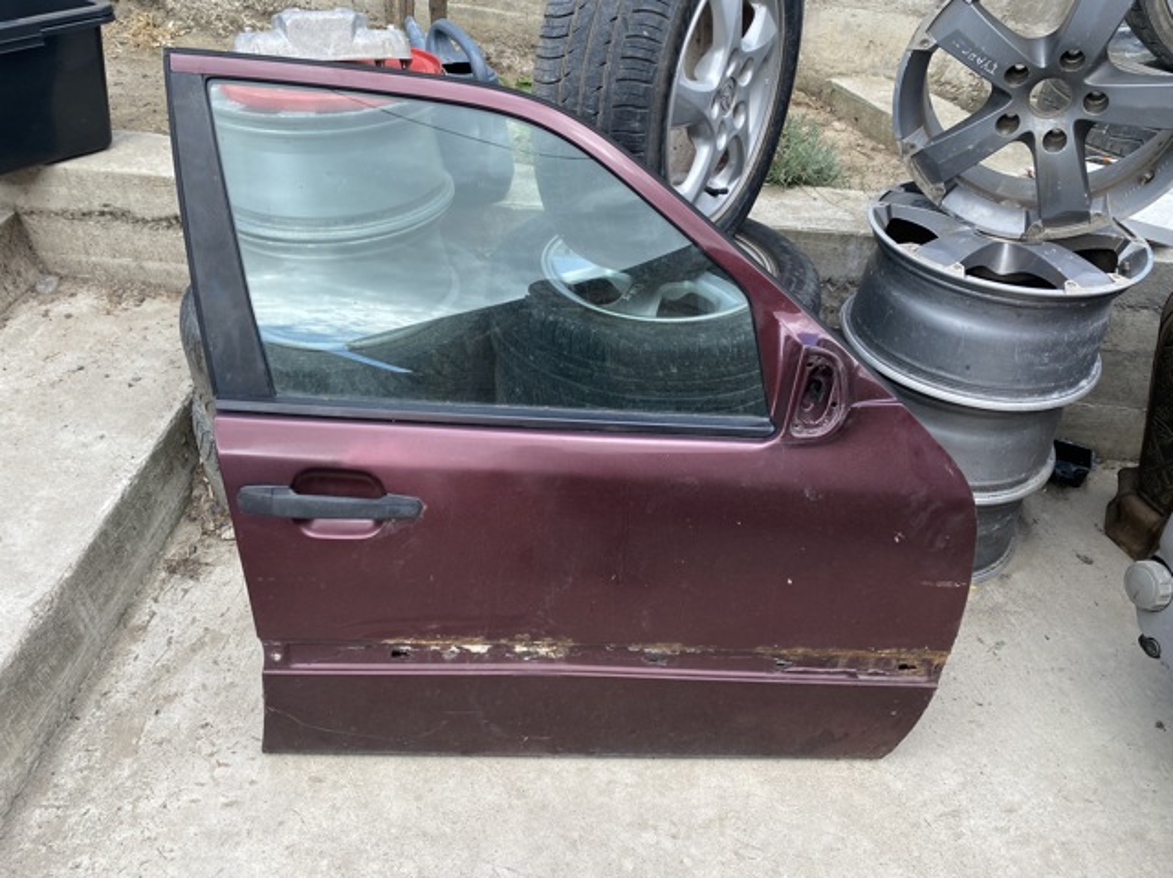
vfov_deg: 53.0
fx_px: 880
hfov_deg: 67.3
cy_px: 439
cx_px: 586
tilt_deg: -37.1
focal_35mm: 26
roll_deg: -2.6
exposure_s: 1/394
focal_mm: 4.25
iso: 32
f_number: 1.8
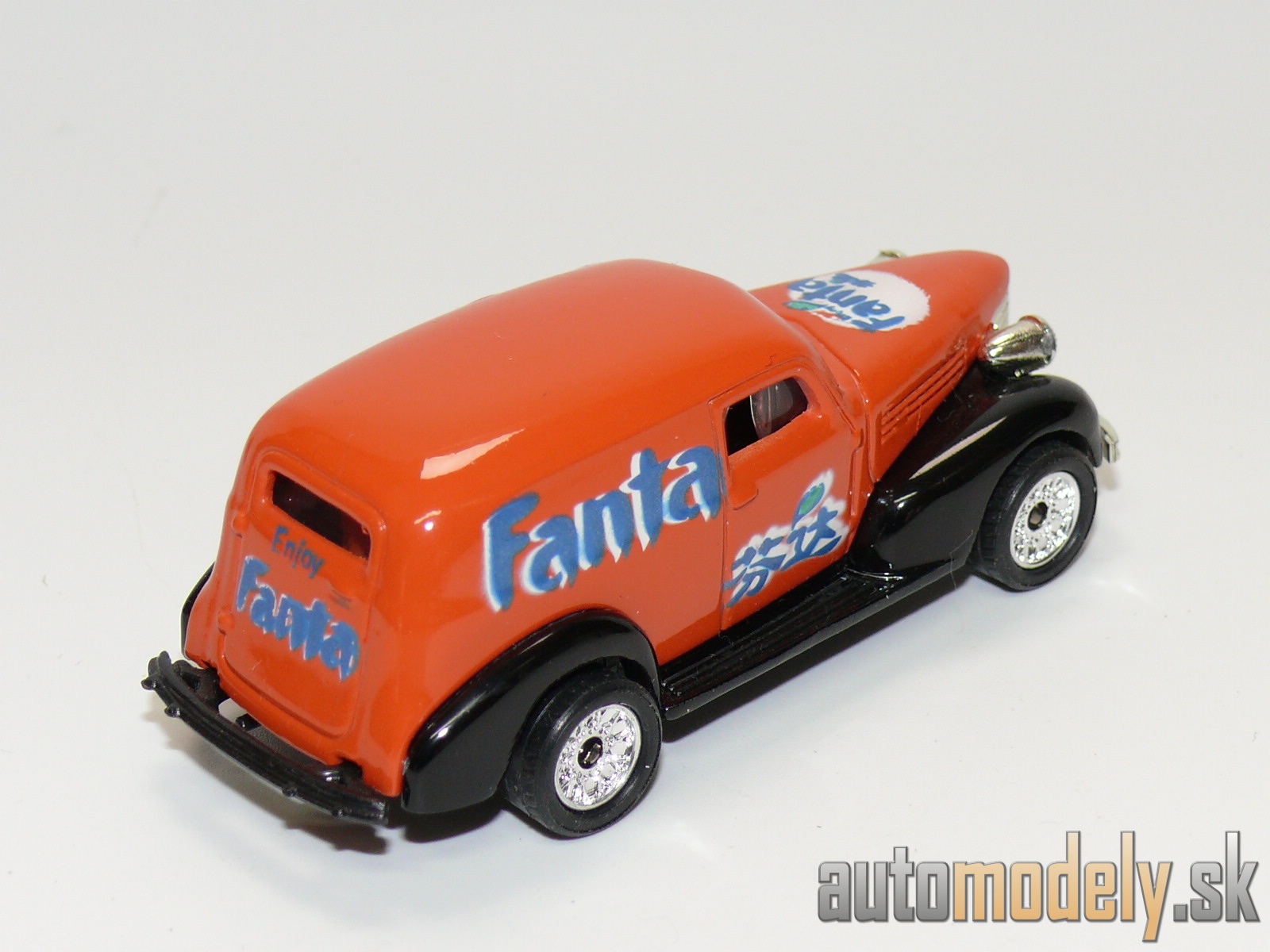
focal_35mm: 103
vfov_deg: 14.4
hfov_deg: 19.1
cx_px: 635
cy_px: 476
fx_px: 3779
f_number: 4
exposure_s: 1/30
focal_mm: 13.5
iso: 100
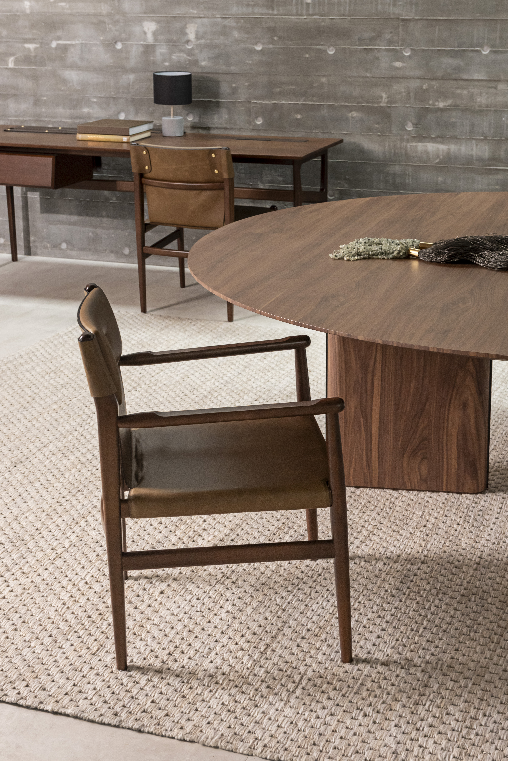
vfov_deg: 35.6
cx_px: 254
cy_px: 380
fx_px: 1184
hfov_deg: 24.2
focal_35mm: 56
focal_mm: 56
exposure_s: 1/30
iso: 1600
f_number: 8
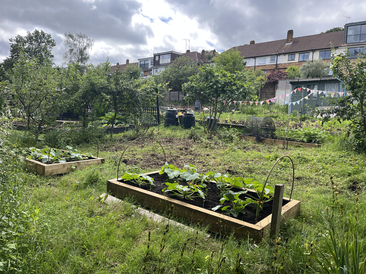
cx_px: 183
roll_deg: -3.2
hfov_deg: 67.3
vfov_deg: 53.1
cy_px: 137
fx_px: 275
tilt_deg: -5.2
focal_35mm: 26
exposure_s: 1/1238
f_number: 1.6
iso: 50
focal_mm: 5.1
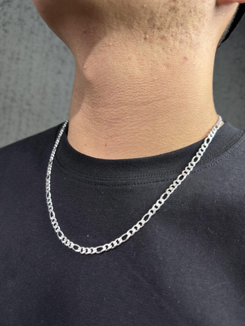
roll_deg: -7.9
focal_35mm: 24
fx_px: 226
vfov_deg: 71.6
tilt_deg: +0.0
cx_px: 122
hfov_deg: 56.8
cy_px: 163
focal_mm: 6.76
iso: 200
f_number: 1.78
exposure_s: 1/121
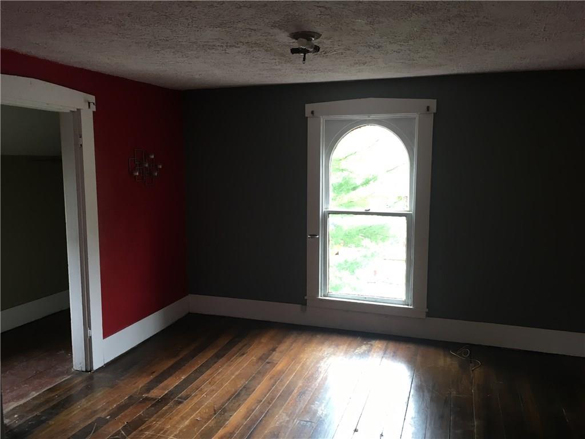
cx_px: 292
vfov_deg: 48.2
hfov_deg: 61.7
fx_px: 490
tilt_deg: -7.0
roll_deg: -2.2
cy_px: 220
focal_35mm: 29
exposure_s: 1/30
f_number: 2.2
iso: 64
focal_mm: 4.15
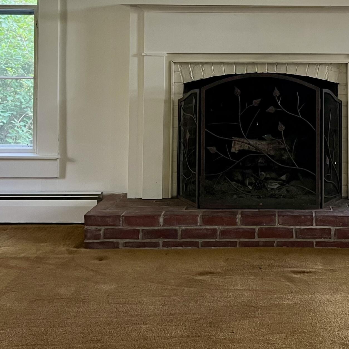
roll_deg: -0.1
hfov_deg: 30.4
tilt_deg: +0.3
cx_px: 275
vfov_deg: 30.1
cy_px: 52
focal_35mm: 55
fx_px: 627
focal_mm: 5.7
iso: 125
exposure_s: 1/68
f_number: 1.5
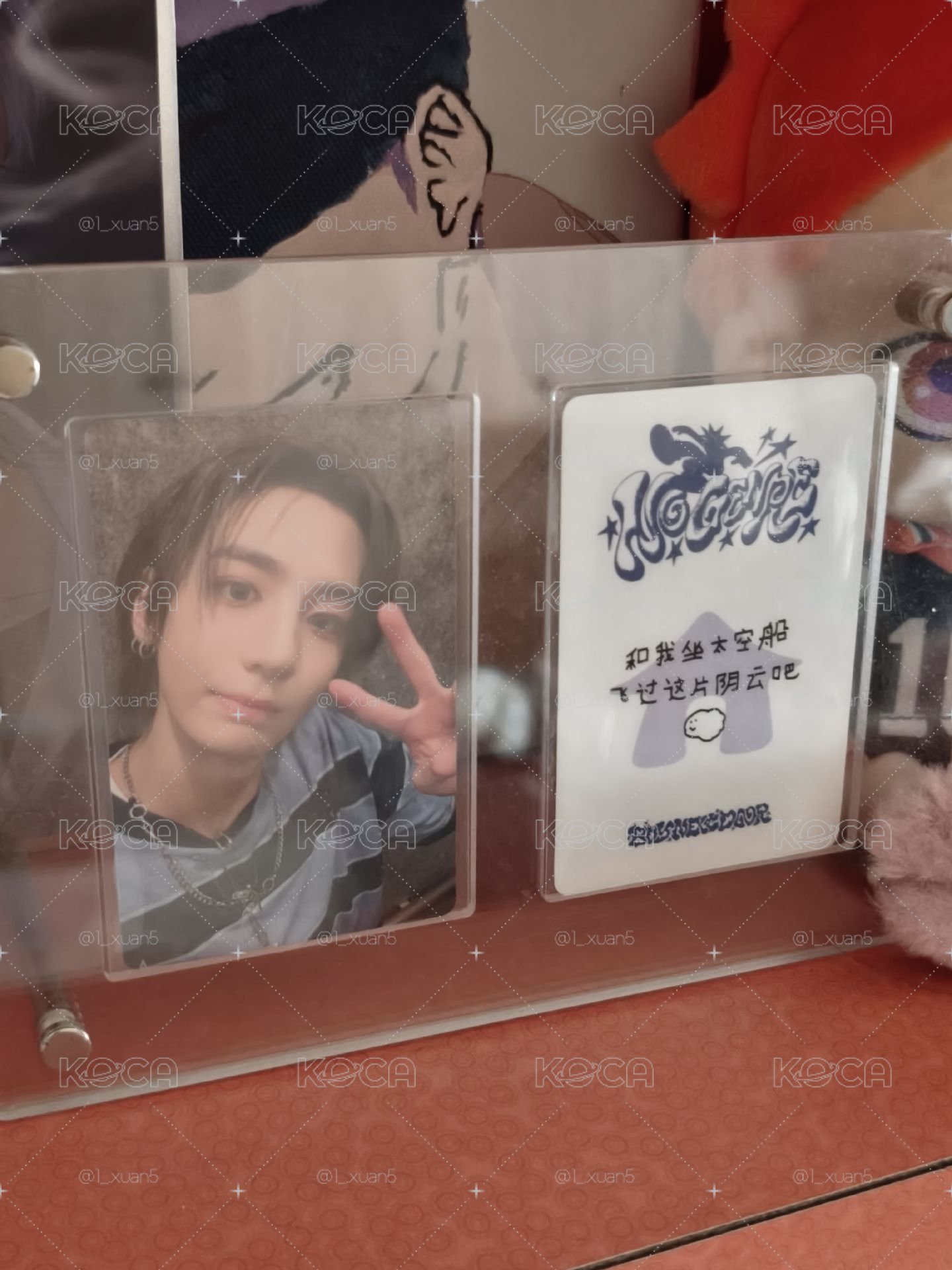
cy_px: 635
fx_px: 1687
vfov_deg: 41.2
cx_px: 476
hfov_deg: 31.5
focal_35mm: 46
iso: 5000
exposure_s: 1/20
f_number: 1.6
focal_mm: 6.57
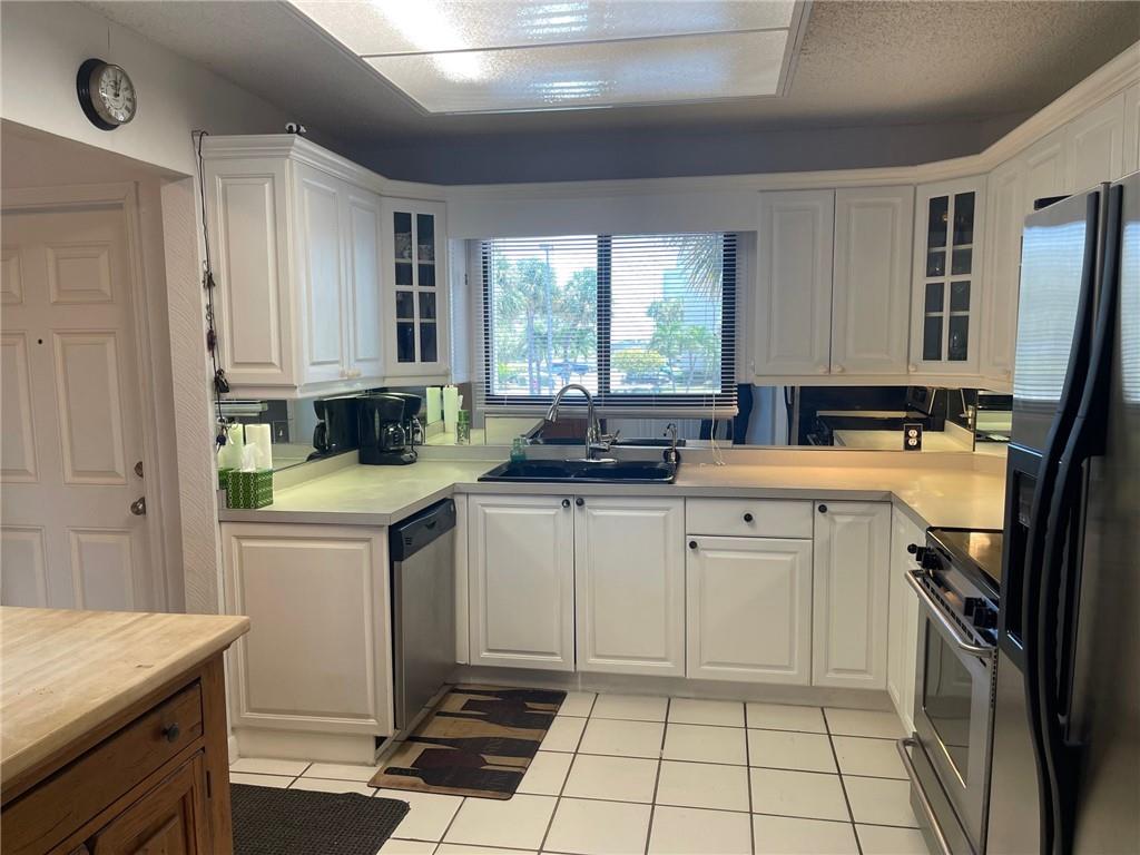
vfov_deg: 53.1
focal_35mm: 26
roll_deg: -0.1
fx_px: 856
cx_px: 570
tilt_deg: -6.9
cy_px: 428
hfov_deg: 67.3
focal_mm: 5.1
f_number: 1.6
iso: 80
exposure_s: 1/120
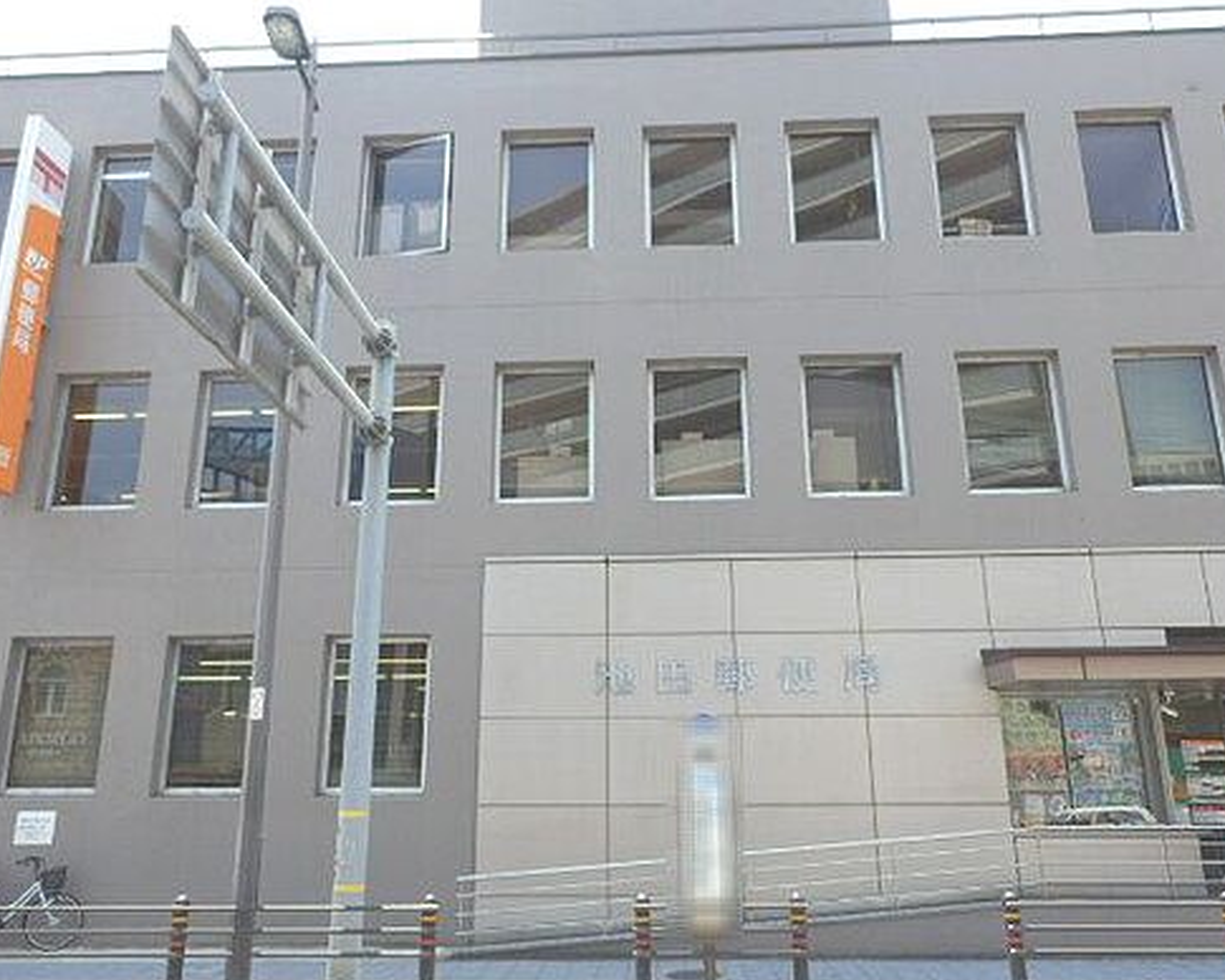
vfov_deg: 50.0
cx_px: 606
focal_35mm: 29
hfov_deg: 60.4
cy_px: 480
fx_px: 1051
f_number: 3
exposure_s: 1/250
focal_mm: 4.2
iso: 80
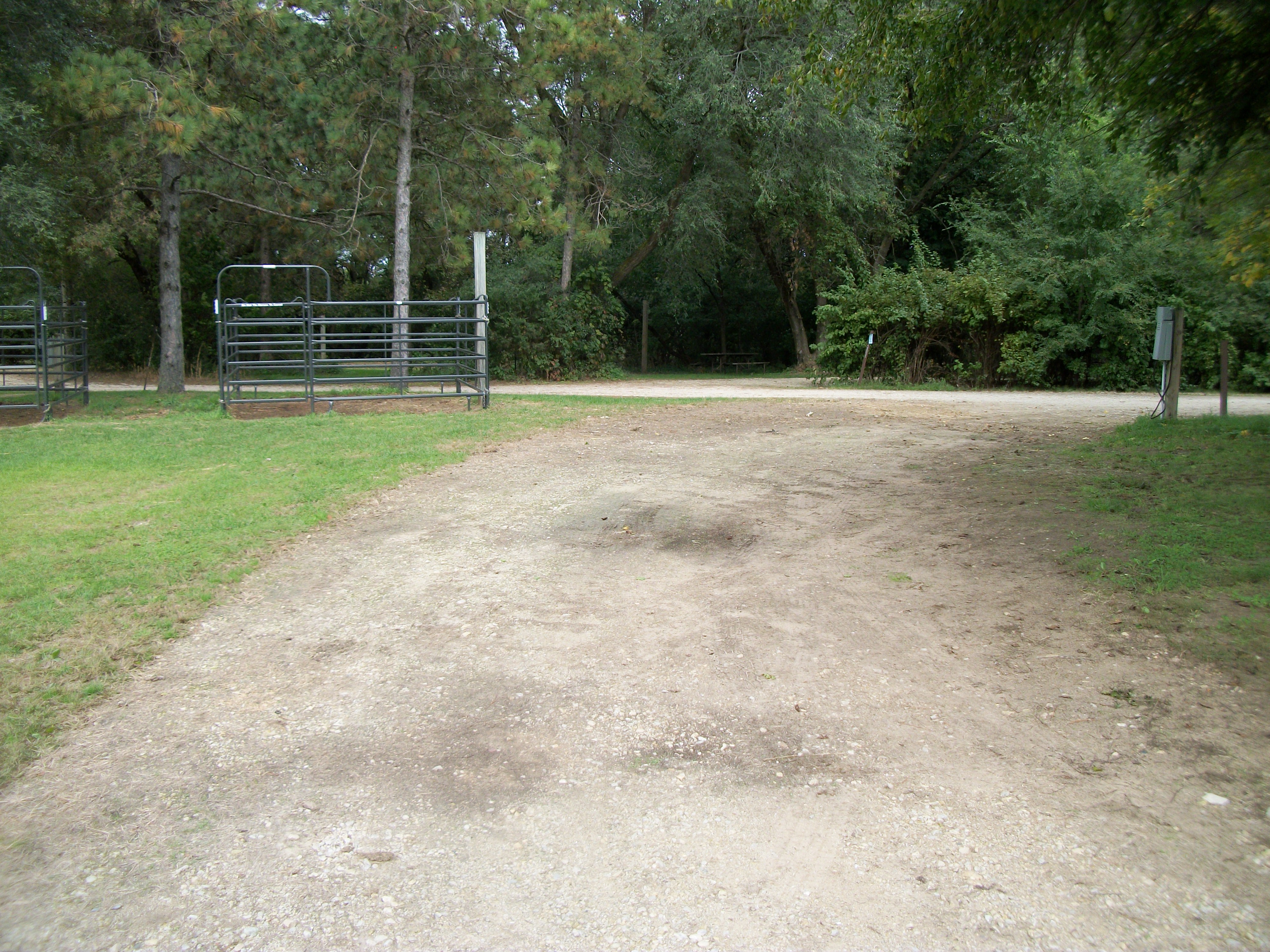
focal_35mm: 32
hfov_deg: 56.8
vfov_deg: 44.2
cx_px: 635
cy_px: 476
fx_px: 1174
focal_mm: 5.7
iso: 80
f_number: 2.9
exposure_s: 1/250
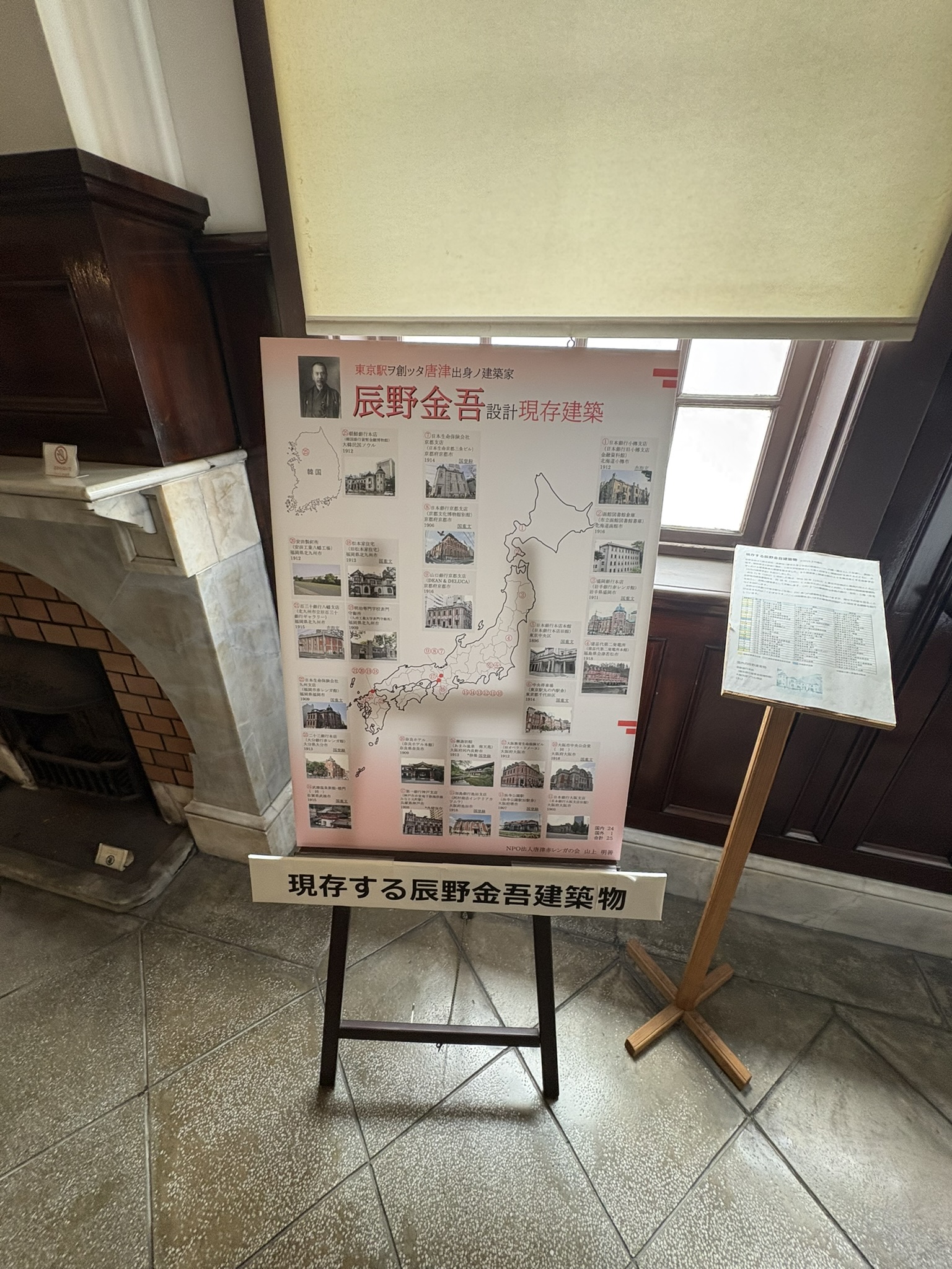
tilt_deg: -29.2
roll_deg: +0.6
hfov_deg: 85.7
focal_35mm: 14
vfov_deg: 102.1
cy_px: 634
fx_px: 513
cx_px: 476
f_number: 2.2
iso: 200
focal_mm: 2.22
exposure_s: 1/69
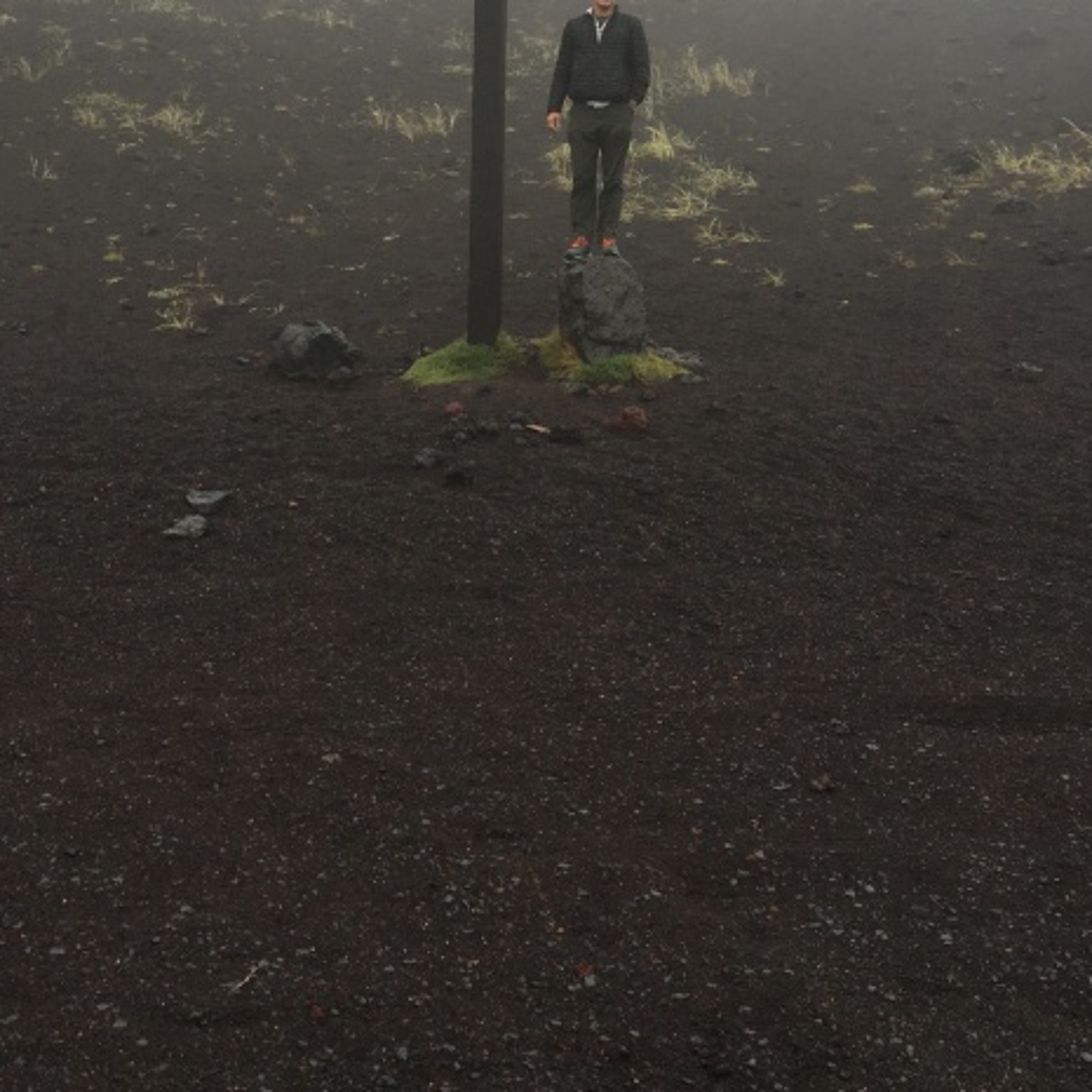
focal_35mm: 47
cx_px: 505
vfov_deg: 34.6
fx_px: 1677
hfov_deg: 36.0
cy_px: 177
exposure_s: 1/170
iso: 25
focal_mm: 4.15
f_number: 2.2
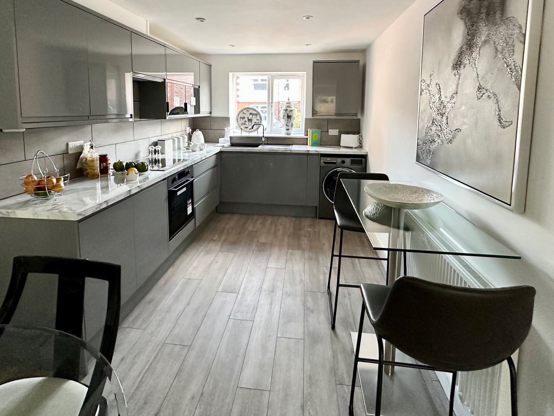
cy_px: 141
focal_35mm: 19
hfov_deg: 84.7
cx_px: 272
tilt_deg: -7.1
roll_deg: -0.4
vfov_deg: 67.0
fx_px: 304
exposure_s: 1/62
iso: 320
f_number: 2.2
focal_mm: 2.22
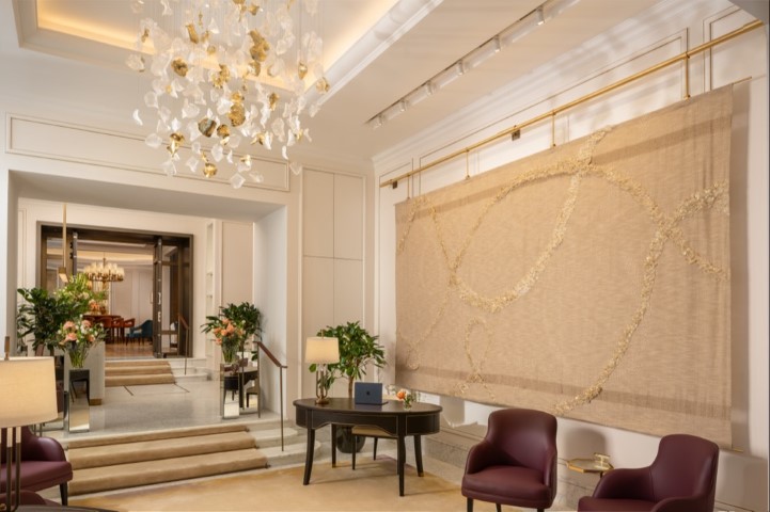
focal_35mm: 24
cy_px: 256
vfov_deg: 53.1
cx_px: 385
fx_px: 513
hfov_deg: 73.8
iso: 200
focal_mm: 24
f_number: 9
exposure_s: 1/5
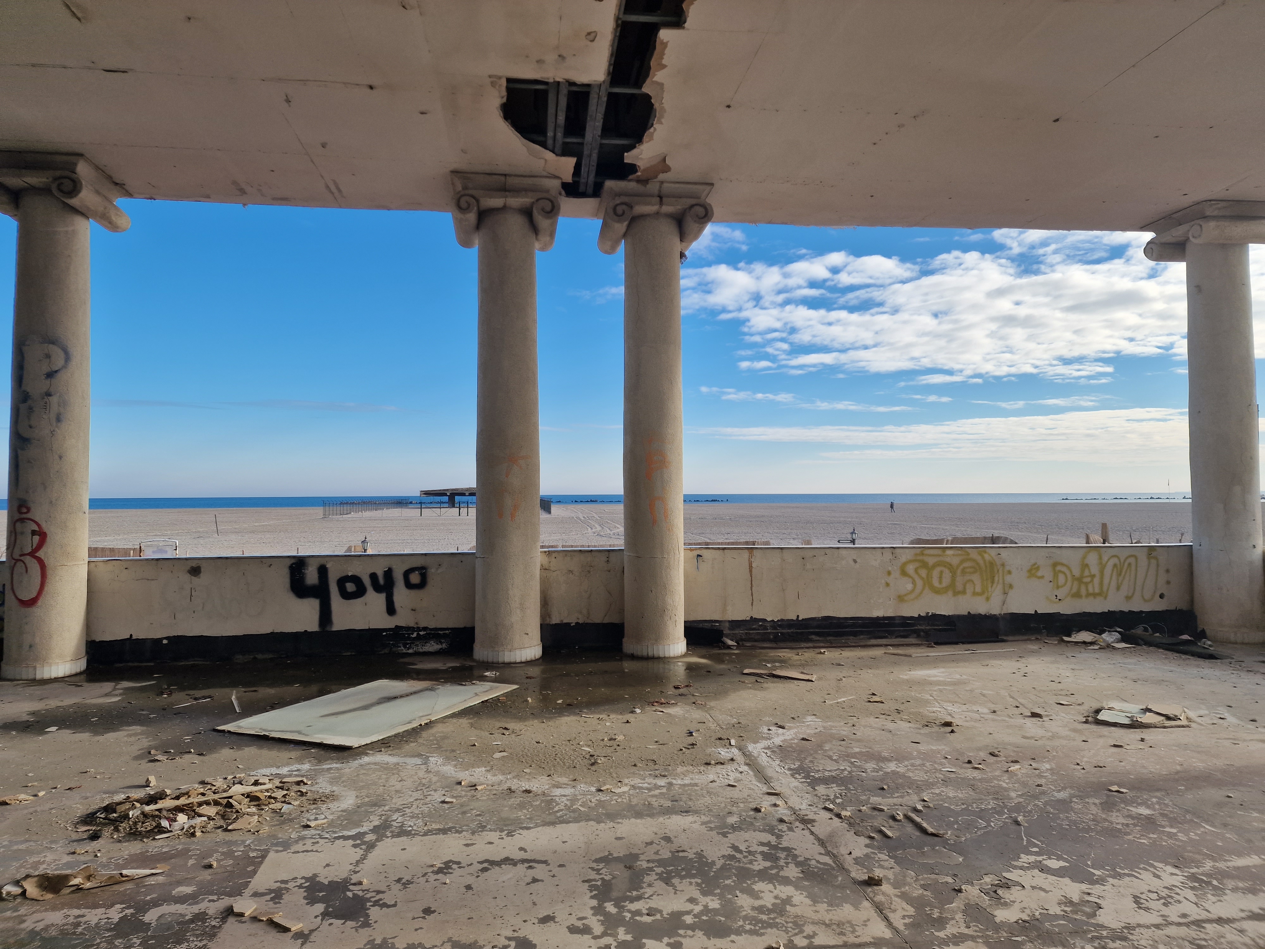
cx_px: 632
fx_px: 841
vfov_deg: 58.9
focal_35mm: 23
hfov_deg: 73.9
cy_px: 474
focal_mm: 6.4
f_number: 1.8
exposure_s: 1/1014
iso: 50
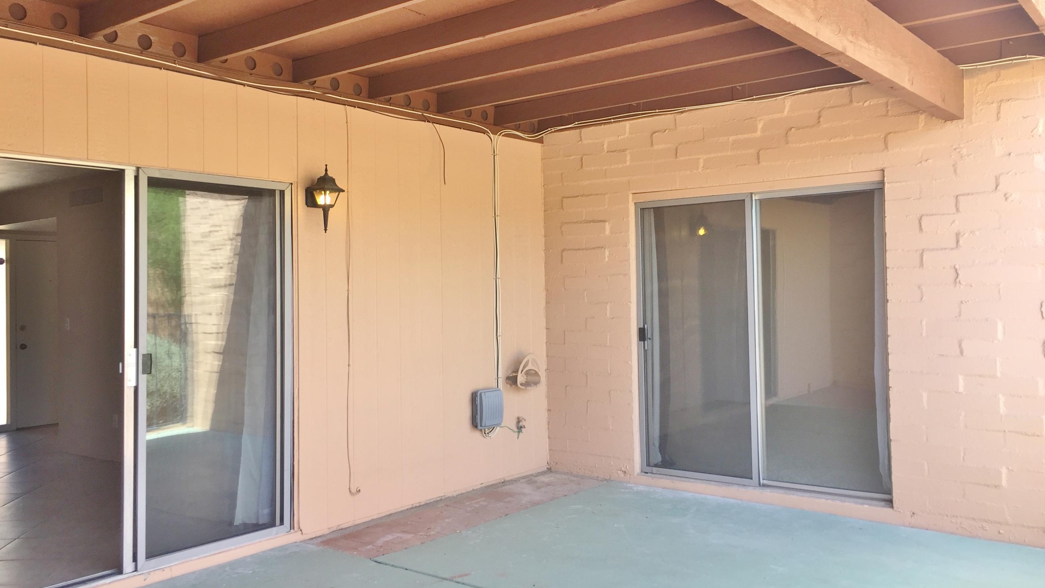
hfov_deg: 61.0
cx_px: 520
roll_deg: +1.0
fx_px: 887
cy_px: 277
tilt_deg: +2.0
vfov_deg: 36.7
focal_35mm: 32
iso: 40
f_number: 2.2
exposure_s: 1/120
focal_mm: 4.15
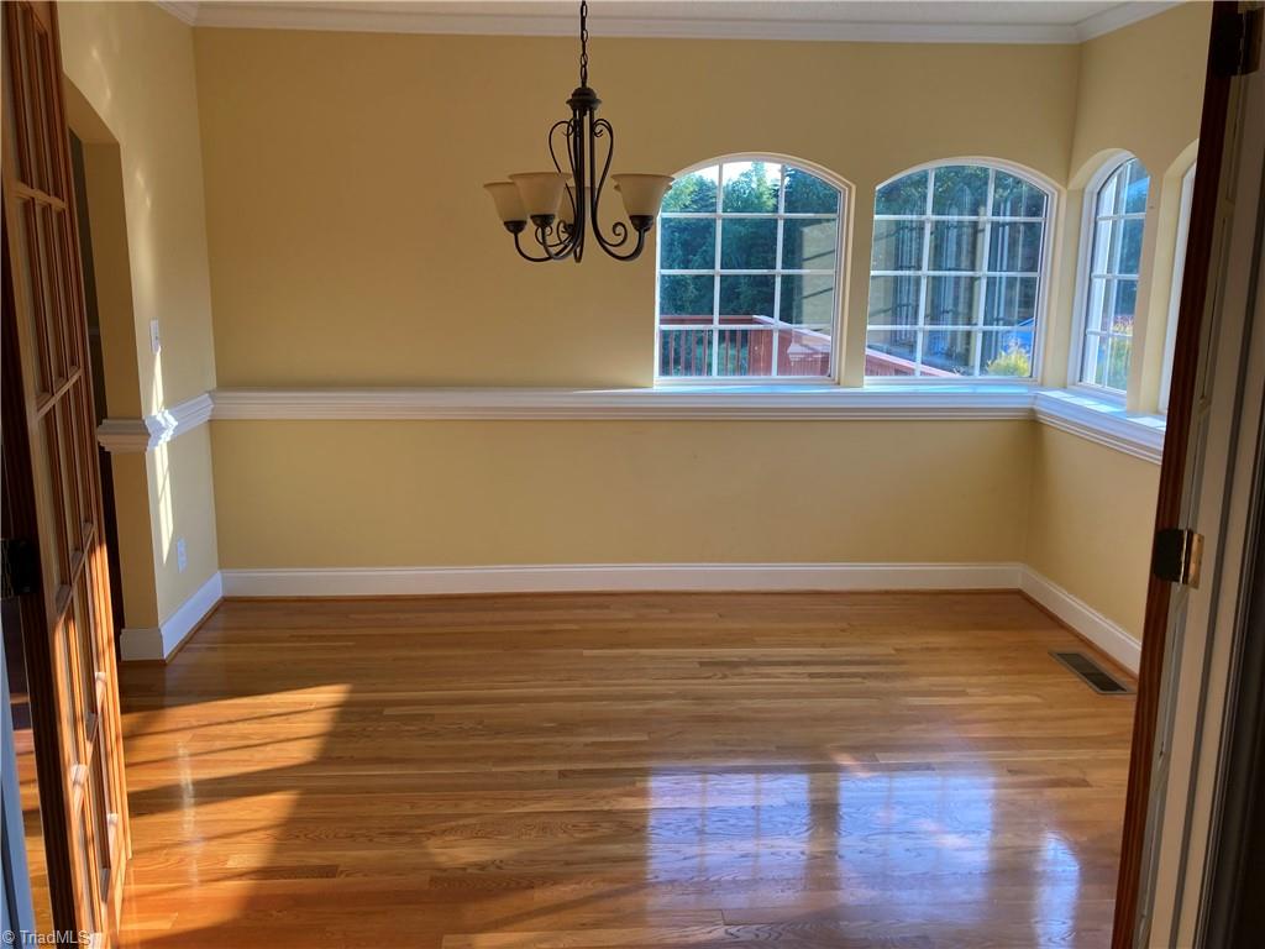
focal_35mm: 28
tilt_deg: -9.1
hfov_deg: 63.4
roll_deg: +0.1
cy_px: 474
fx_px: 1023
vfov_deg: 49.7
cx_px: 632
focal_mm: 3.99
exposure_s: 1/120
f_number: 1.8
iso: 25
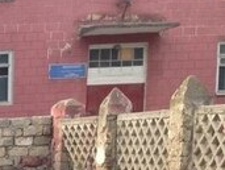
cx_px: -187
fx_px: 827
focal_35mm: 127
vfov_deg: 10.9
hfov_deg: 13.7
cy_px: 312
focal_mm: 4.12
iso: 50
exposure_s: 1/217
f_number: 2.4
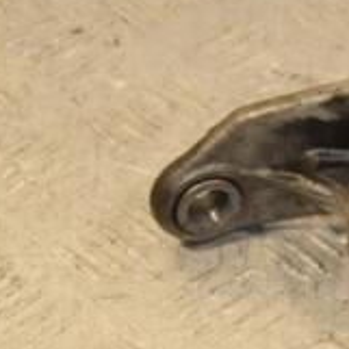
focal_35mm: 228
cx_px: 587
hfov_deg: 7.5
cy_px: 91
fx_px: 2601
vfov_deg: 7.7
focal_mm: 48
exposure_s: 1/200
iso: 800
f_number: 6.3
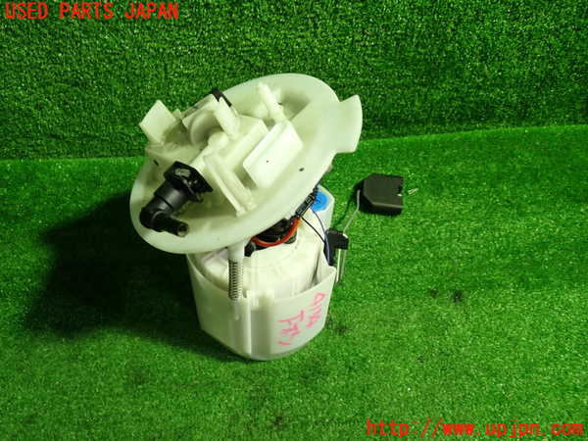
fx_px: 510
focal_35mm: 30
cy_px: 220
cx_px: 294
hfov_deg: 60.0
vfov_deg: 46.8
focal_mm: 5.4
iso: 200
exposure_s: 1/30
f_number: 2.3
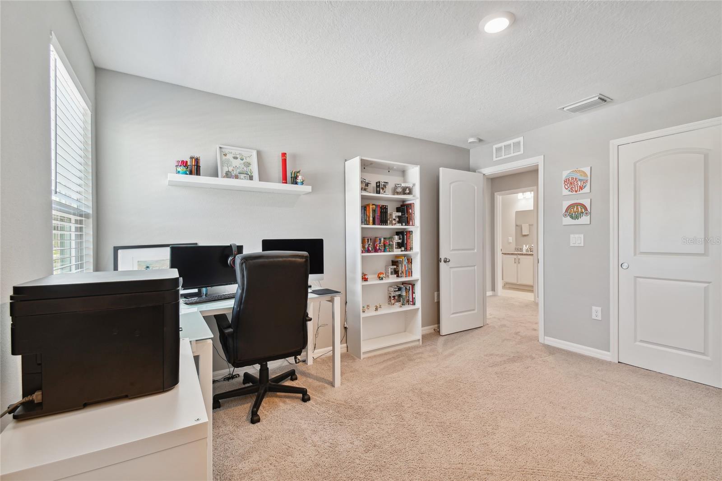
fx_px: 301
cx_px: 361
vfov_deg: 77.3
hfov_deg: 100.4
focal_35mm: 15
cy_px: 240
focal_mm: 10
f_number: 8
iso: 100
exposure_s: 1/2
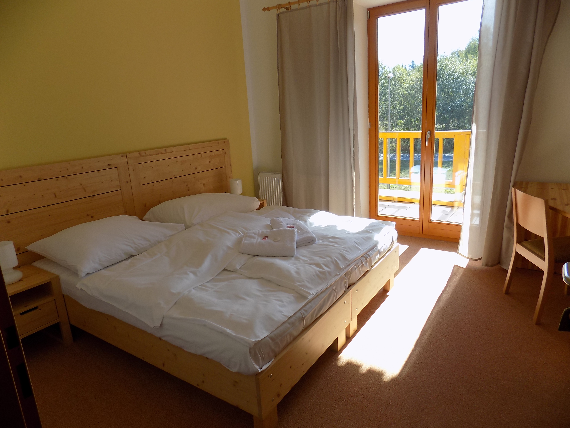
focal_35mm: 23
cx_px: 285
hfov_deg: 73.9
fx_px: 379
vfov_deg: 58.9
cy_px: 214
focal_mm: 4
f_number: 3.1
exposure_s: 1/200
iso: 80
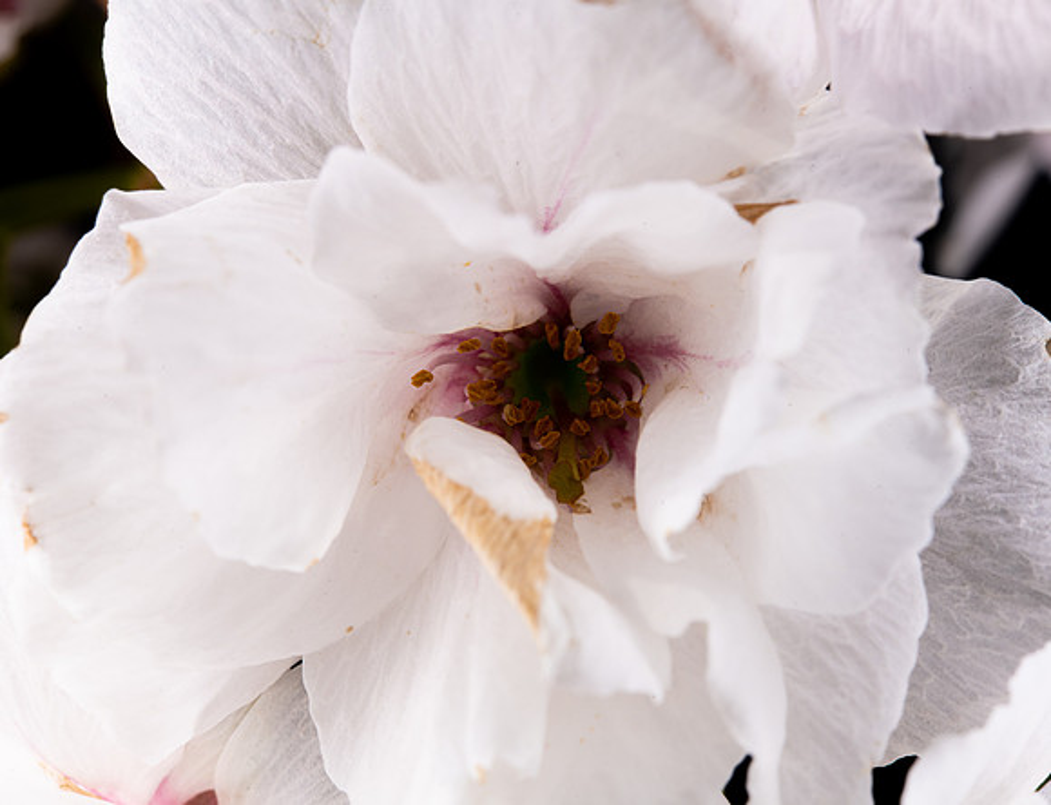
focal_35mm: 67
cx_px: 561
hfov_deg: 29.0
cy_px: 406
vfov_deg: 22.4
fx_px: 2035
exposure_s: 1/125
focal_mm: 60
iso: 100
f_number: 36
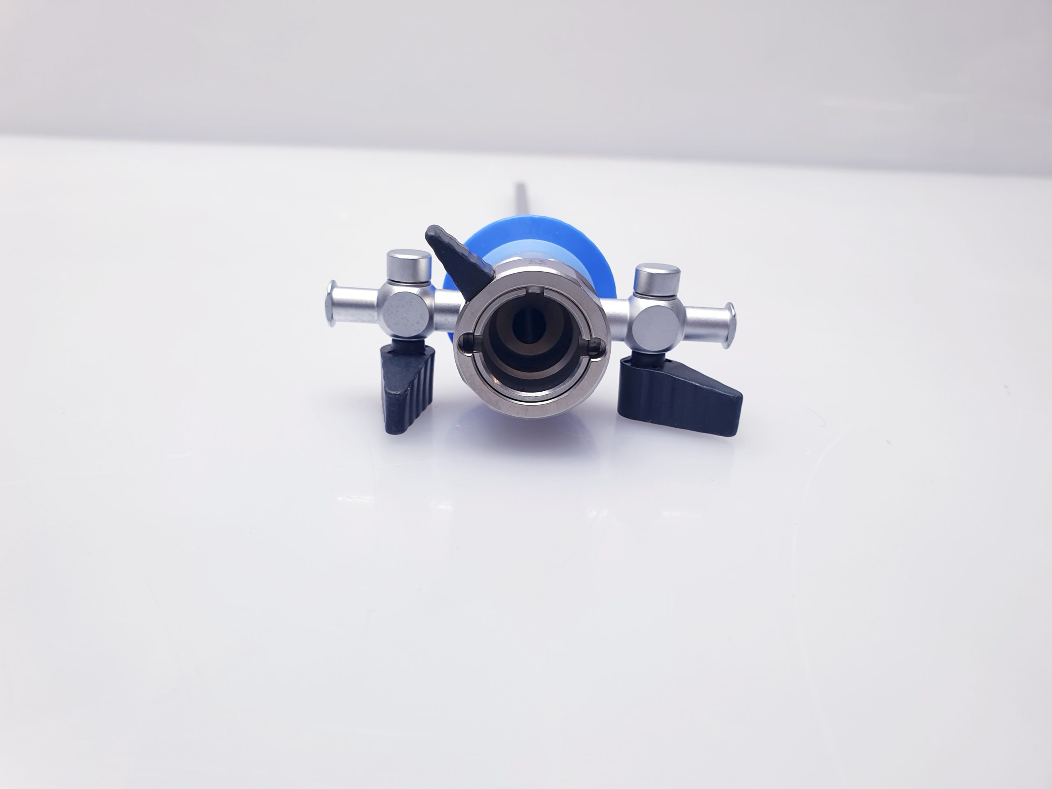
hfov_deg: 67.3
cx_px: 526
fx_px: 790
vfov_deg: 53.1
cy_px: 394
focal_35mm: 26
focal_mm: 4.3
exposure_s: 1/50
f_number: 2.4
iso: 64
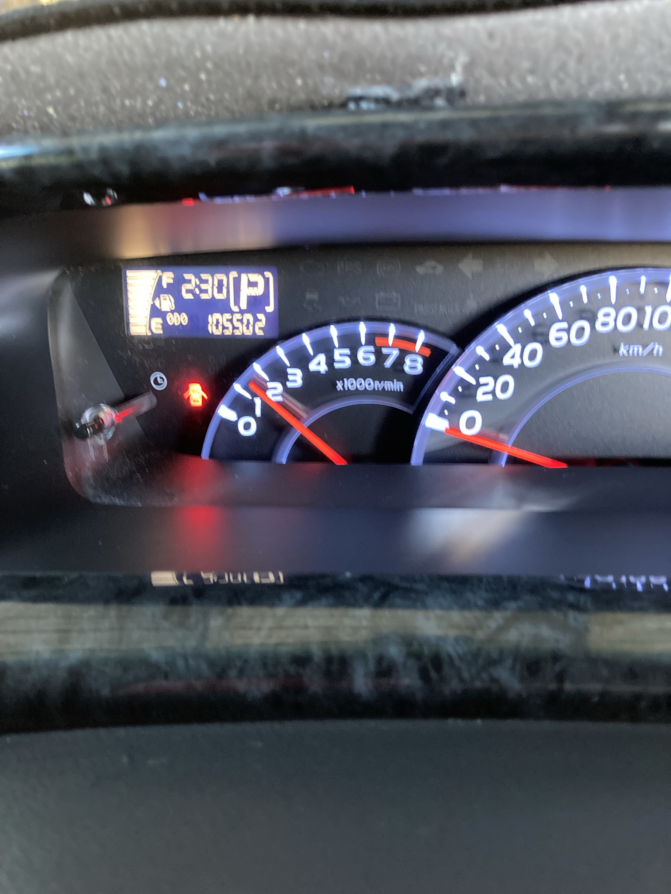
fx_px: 724
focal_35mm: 28
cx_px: 336
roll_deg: +0.4
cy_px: 447
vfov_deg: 63.4
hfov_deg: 49.7
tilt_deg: -20.7
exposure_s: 1/25
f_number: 1.8
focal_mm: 3.99
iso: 640
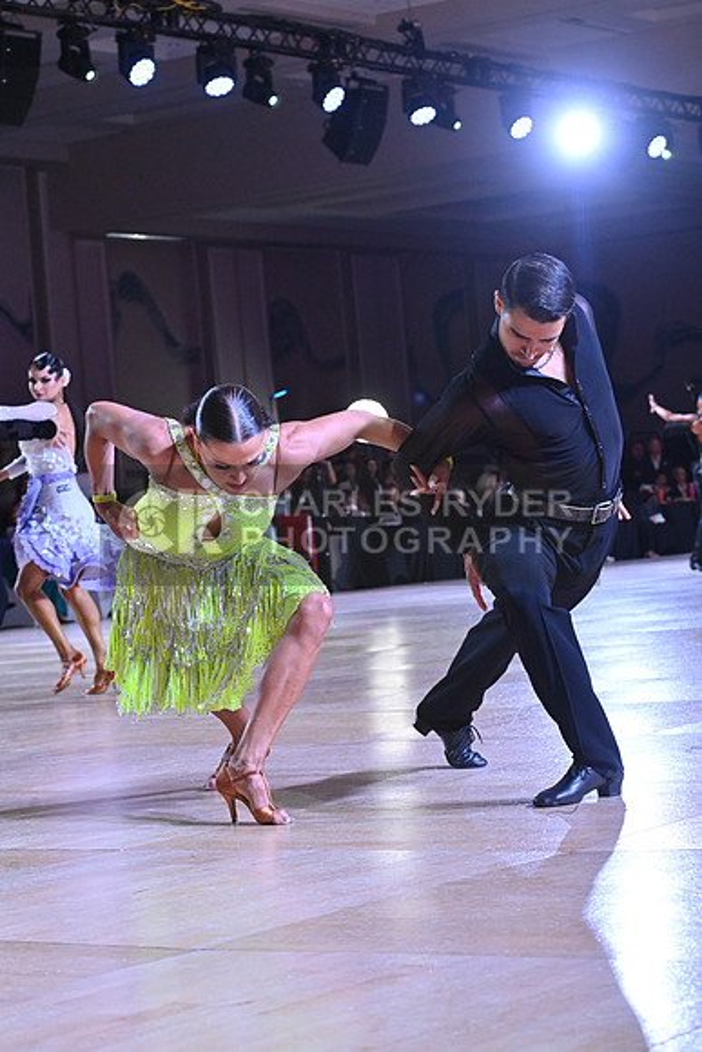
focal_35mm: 92
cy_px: 526
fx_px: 2689
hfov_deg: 14.9
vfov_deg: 22.1
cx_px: 351
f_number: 7.1
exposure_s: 1/400
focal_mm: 92
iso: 4000
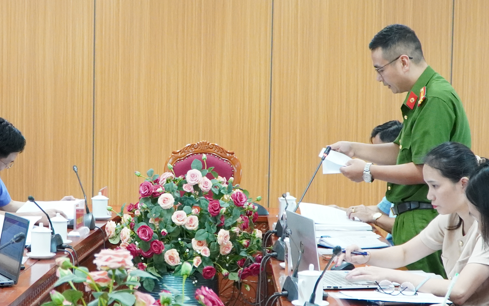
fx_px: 1146
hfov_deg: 24.0
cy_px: 189
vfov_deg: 15.2
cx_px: 156
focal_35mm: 86
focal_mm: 26
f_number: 4
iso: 2500
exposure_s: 1/125
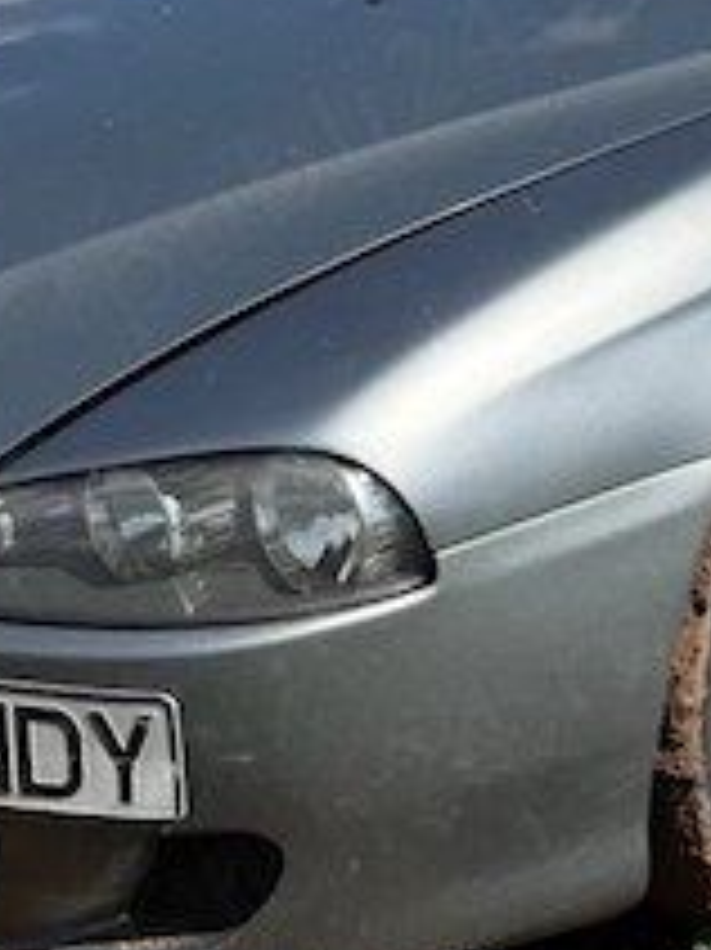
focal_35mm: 91
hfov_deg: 16.1
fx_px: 2495
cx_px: 562
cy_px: 216
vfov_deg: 21.3
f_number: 1.78
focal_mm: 6.76
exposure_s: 1/6711
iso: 100
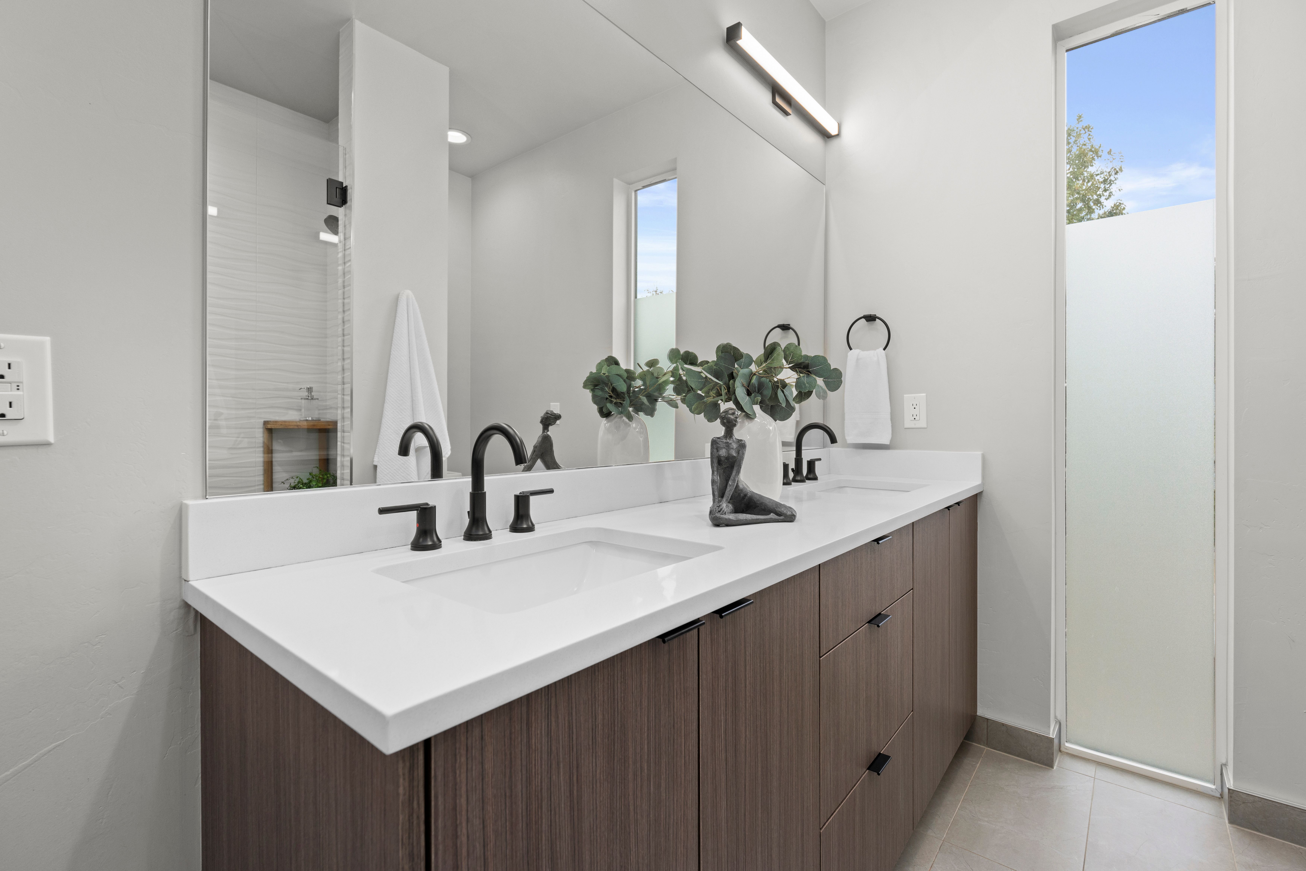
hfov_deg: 96.7
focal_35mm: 16
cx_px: 653
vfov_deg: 73.7
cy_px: 436
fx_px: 580
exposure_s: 1/15
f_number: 7.1
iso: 640
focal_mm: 16
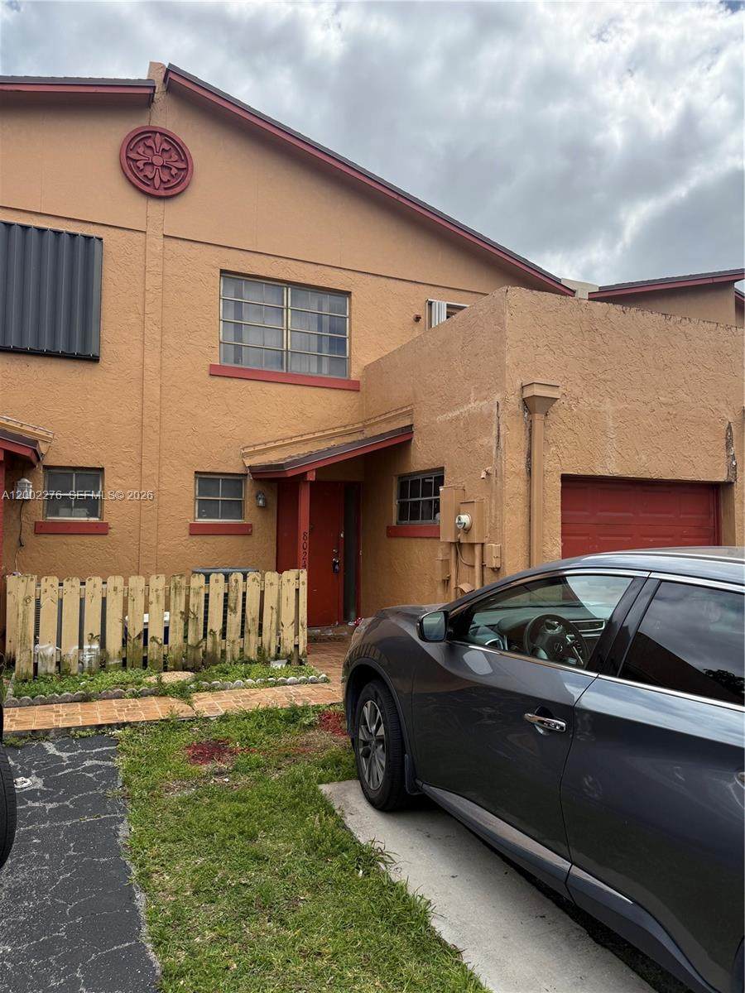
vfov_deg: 71.6
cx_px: 372
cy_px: 496
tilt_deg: +4.4
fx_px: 689
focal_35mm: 24
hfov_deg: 56.8
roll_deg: +0.2
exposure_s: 1/2801
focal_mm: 6.76
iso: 80
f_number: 1.78
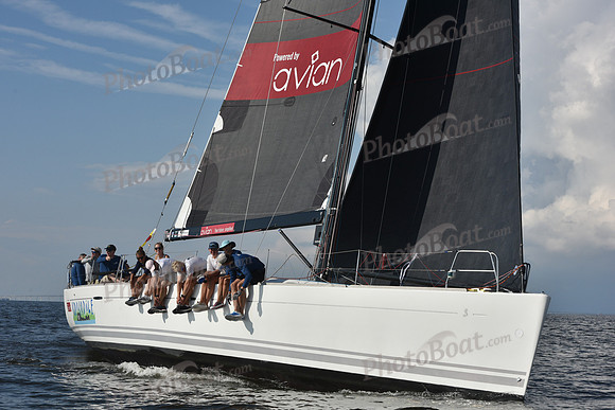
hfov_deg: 28.8
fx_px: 1196
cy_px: 205
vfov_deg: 19.5
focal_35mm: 70
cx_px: 308
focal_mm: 70
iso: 250
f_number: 10
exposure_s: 1/1250
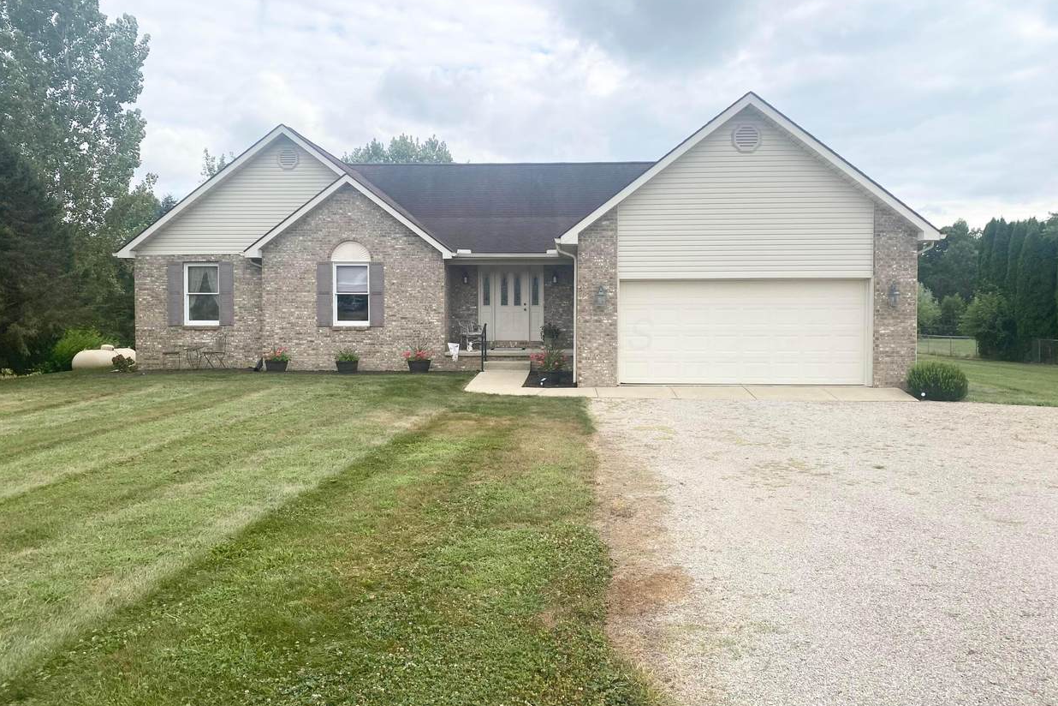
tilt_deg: -2.1
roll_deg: +0.0
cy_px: 333
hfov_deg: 65.5
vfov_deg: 46.4
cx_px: 544
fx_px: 823
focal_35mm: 28
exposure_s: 1/2890
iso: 32
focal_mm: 4.25
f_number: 1.8
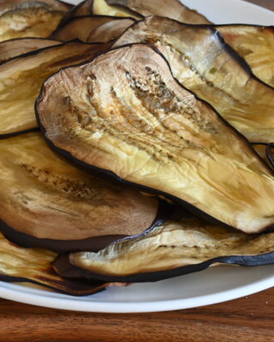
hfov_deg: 12.4
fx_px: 1256
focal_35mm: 124
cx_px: 92
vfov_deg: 15.5
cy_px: 142
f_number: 9
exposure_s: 1/5
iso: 200
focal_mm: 50
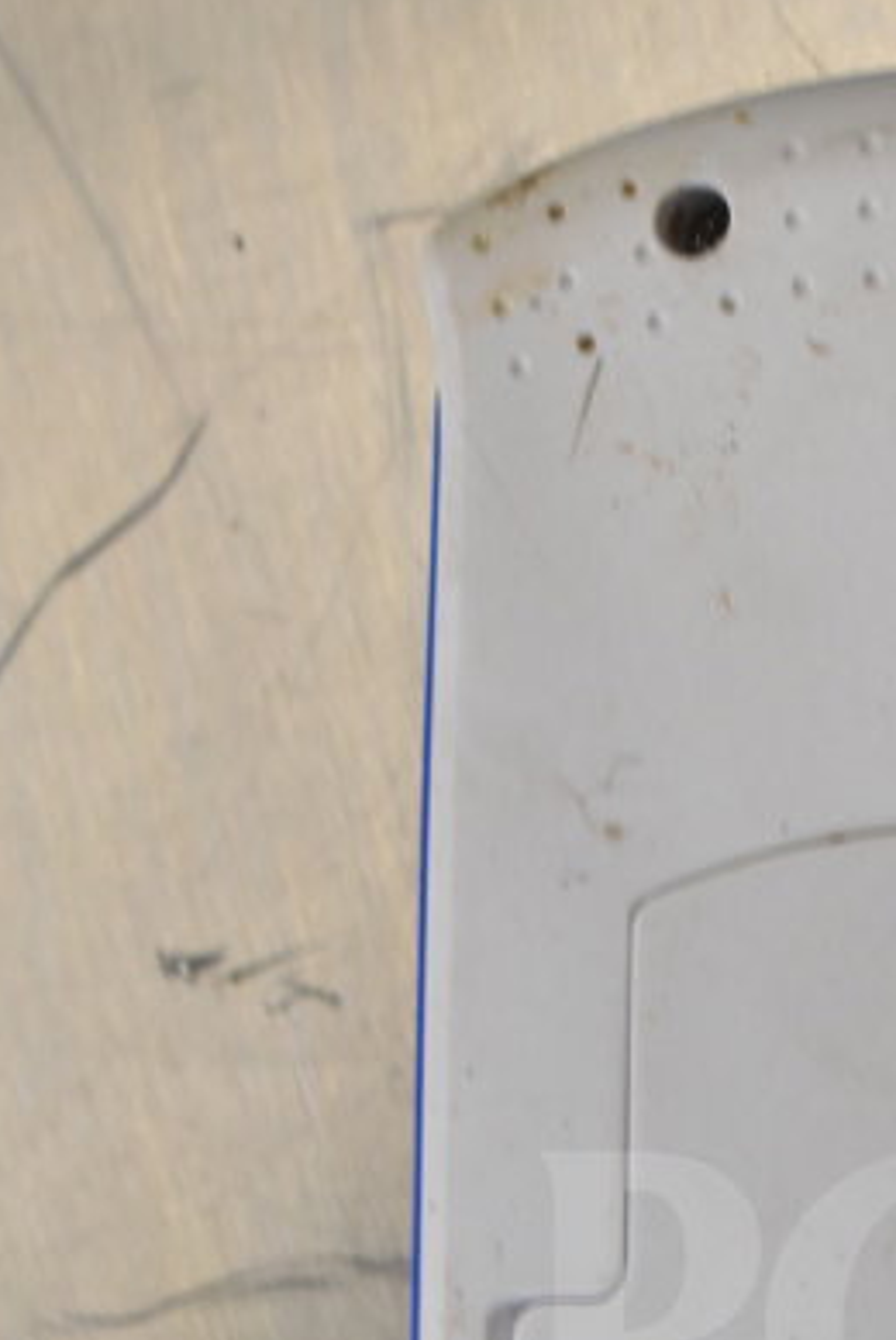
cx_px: 848
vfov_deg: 14.3
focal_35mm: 141
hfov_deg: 9.7
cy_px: 1424
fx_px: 5254
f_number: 5
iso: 800
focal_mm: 40
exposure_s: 1/60
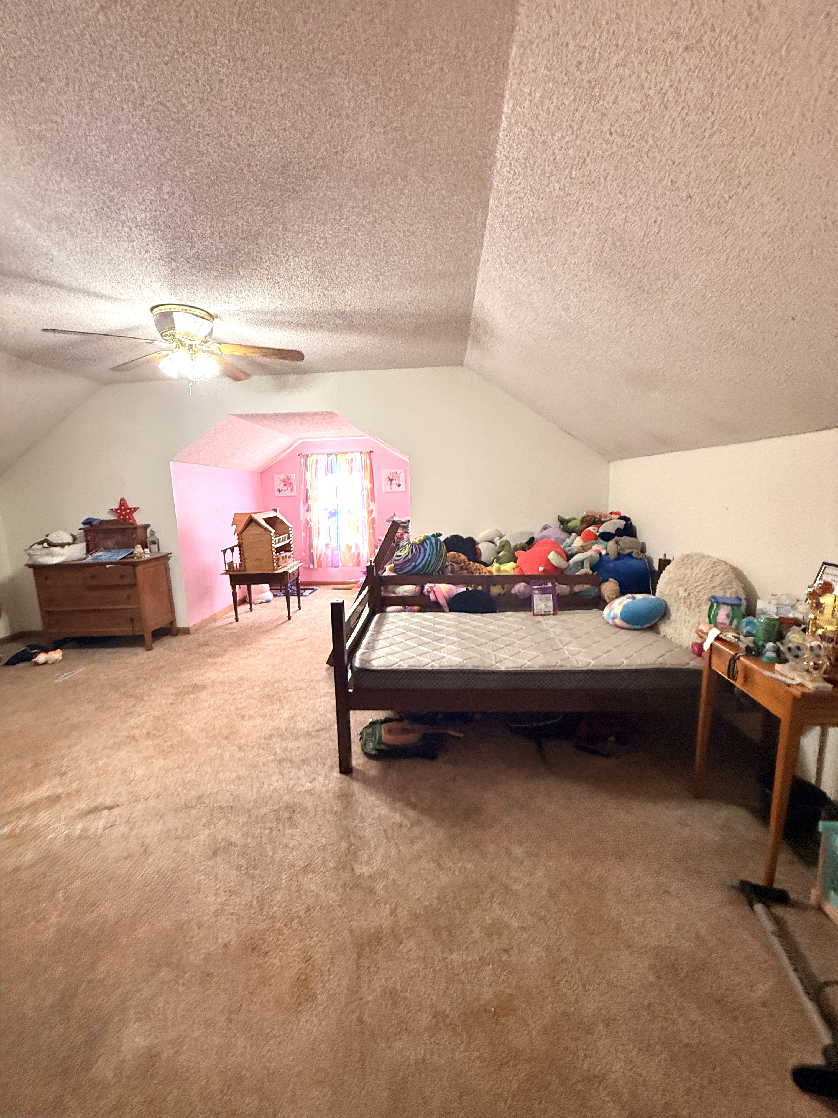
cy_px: 559
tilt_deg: -4.5
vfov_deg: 102.1
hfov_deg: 85.7
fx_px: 452
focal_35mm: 14
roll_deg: +4.1
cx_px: 419
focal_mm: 2.22
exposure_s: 1/120
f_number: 2.2
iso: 320
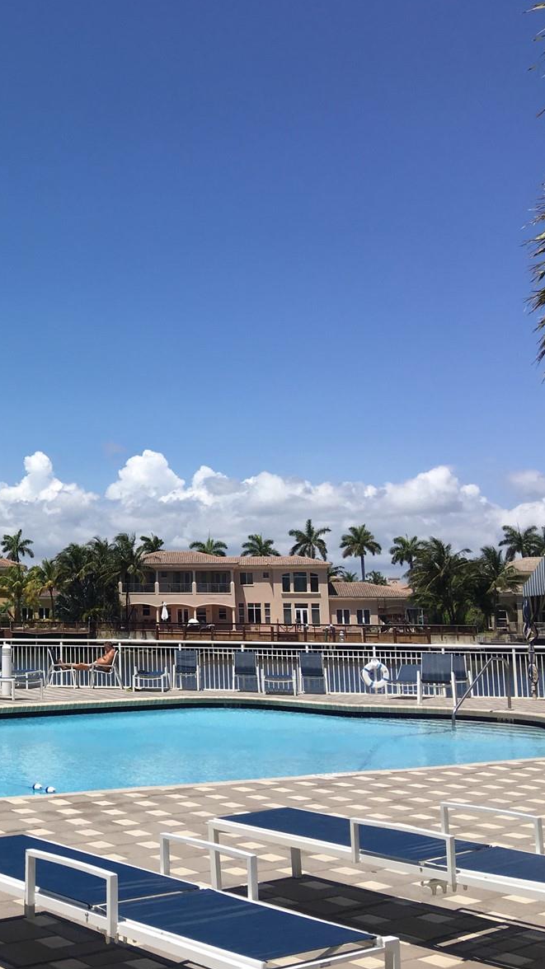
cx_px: -58
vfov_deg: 47.4
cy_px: 476
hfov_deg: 25.6
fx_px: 1105
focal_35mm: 43
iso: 25
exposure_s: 1/2564
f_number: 2.2
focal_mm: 4.15
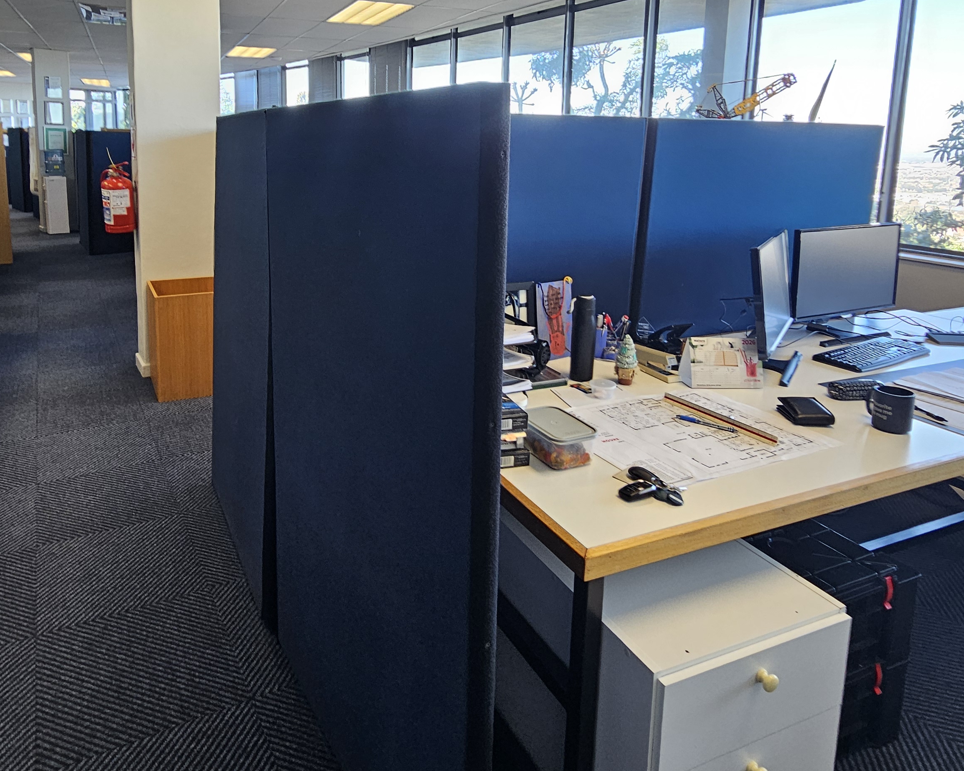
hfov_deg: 74.4
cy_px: 231
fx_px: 628
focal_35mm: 22
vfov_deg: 60.9
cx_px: 399
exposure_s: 1/50
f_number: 2.2
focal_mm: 2.2
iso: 64
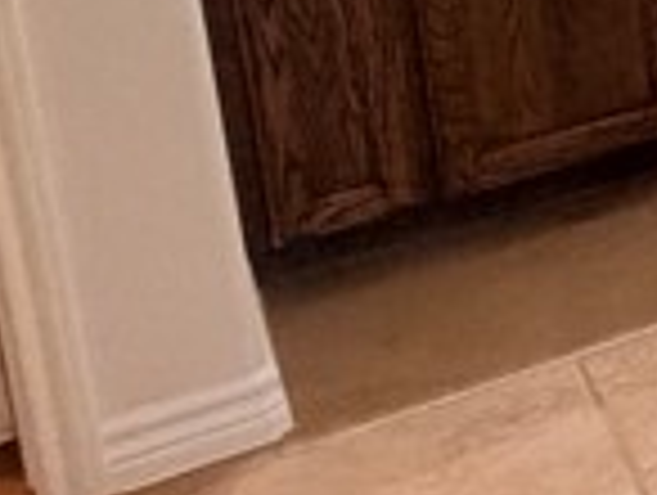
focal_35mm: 98
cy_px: -432
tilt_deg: -8.8
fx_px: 1863
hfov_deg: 12.5
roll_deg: +0.3
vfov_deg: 13.4
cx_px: 1796
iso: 160
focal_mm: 2.22
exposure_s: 1/60
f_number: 2.2
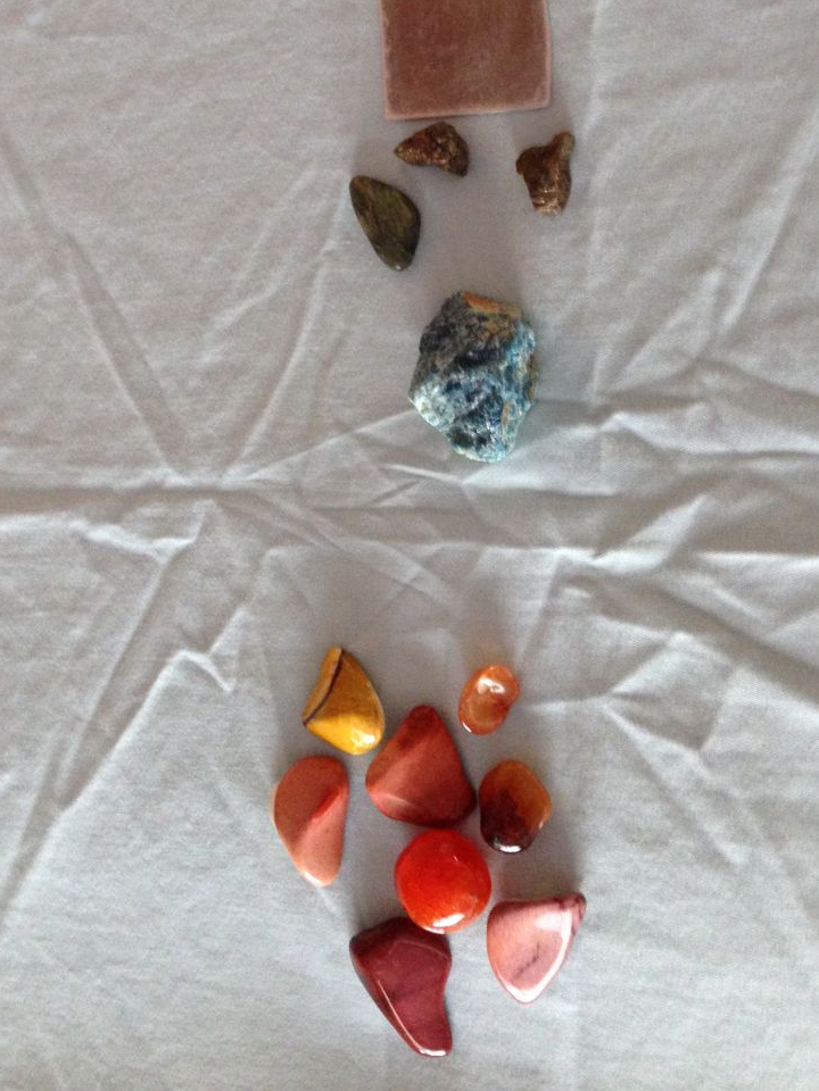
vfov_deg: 42.5
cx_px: 361
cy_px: 380
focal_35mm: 44
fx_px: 1388
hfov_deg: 32.8
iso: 250
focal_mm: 4.12
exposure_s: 1/20
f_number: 2.4
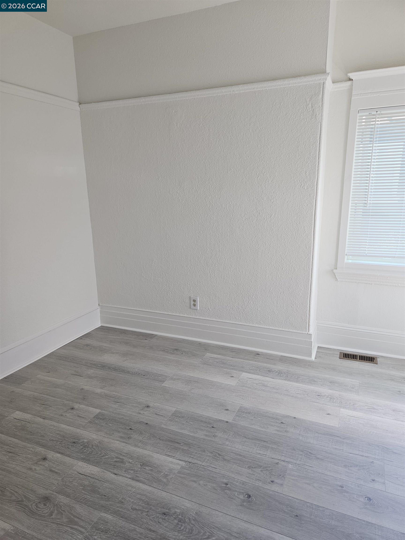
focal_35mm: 23
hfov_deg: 58.9
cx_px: 202
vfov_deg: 73.9
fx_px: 359
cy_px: 270
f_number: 1.8
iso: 160
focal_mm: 5.4
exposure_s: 1/207
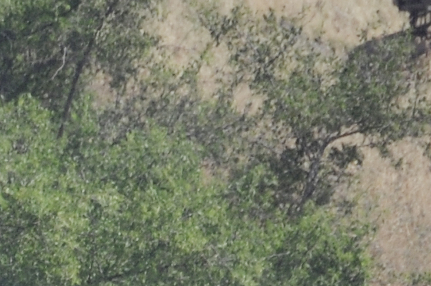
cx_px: -499
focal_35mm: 835
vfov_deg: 1.6
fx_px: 9983
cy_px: 599
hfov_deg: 2.5
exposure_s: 1/640
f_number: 5.3
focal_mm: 95
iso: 200
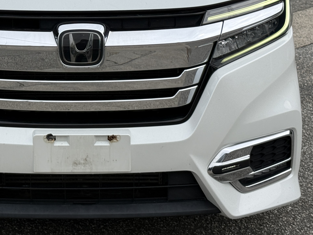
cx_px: 80
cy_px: 5
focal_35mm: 101
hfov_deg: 19.3
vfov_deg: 14.4
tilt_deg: -10.6
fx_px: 913
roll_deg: -1.3
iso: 64
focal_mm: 6.76
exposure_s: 1/6024
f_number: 1.78
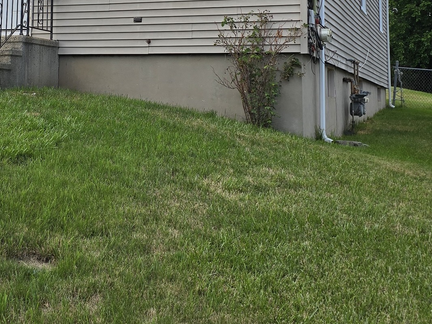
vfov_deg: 21.5
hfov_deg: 28.9
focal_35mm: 66
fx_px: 824
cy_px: 4
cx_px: 104
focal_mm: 6.3
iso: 12
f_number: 1.7
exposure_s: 1/253
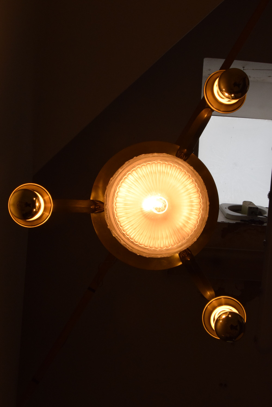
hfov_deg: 34.3
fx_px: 441
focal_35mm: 39
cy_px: 204
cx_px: 136
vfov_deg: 49.5
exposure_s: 1/100
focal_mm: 26
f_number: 25
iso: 1600
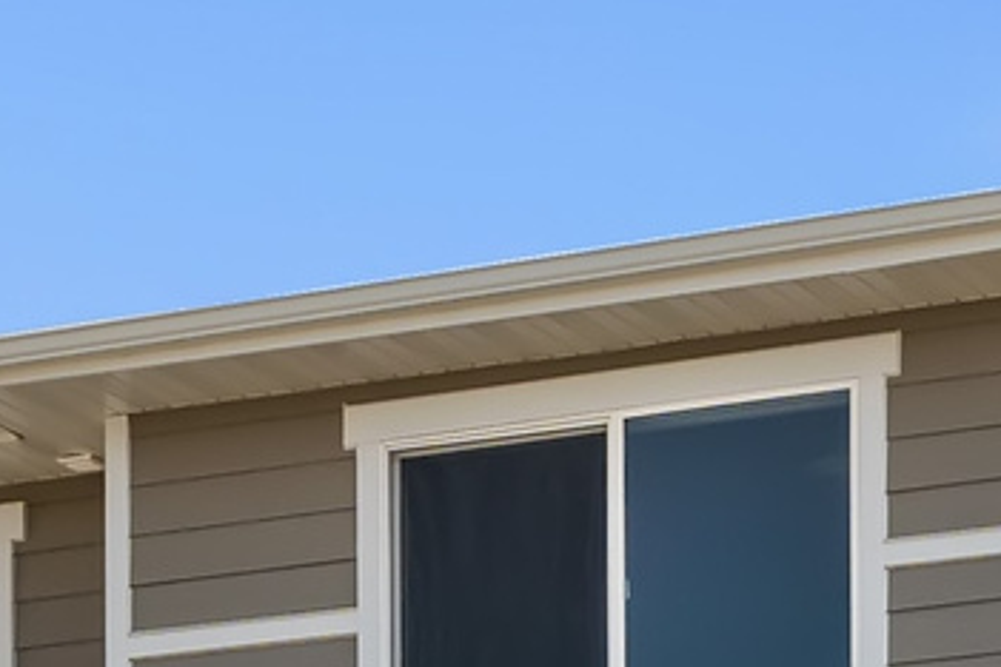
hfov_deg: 9.8
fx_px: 5839
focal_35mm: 210
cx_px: 647
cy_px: 1253
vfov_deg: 6.4
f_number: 8
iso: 200
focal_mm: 24
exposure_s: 1/500
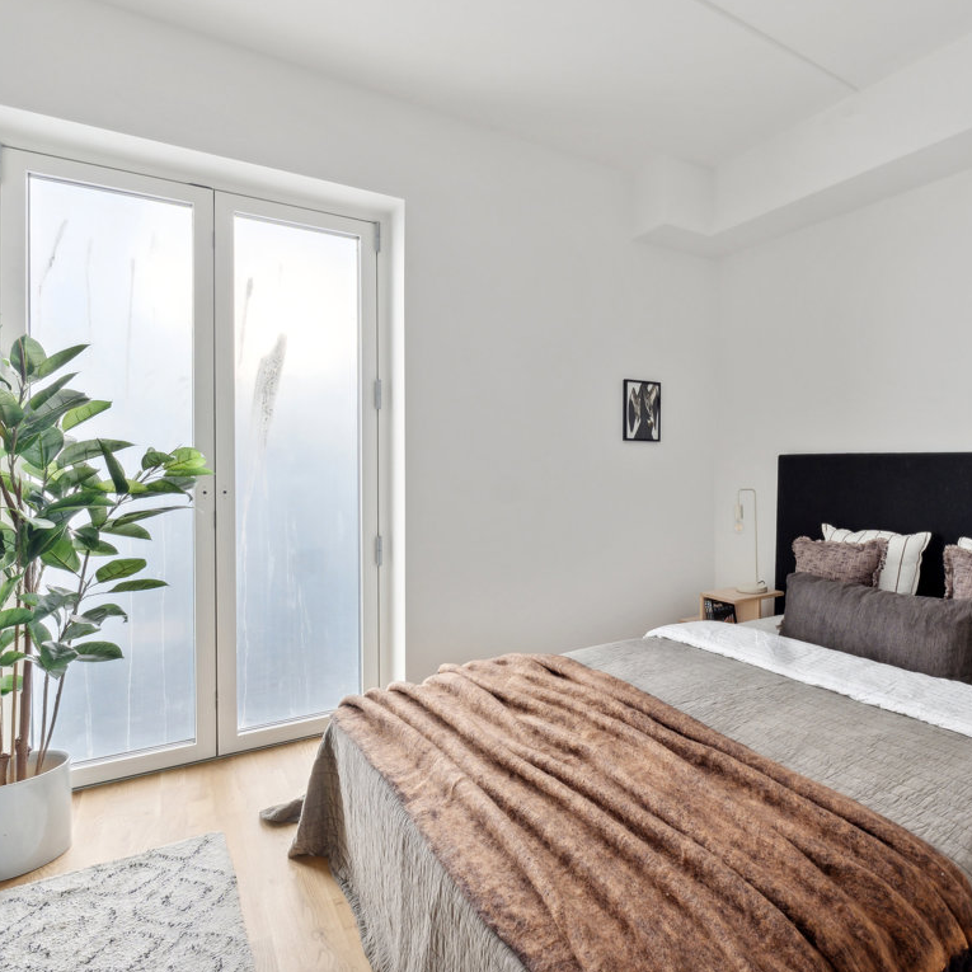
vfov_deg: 74.8
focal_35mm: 20
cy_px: 480
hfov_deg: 72.1
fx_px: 635
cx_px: 663
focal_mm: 10
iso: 200
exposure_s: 1/5
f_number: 8
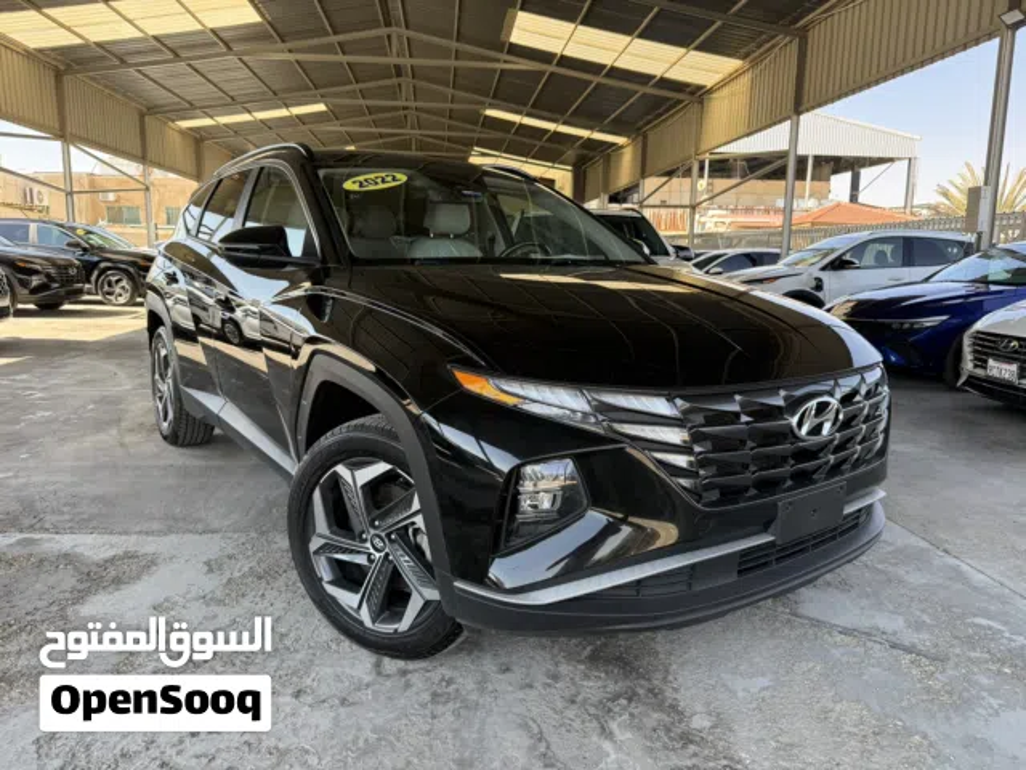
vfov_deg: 56.8
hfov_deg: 71.6
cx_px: 513
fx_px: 711
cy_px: 385
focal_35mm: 24
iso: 100
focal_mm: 6.76
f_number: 1.78
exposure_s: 1/612
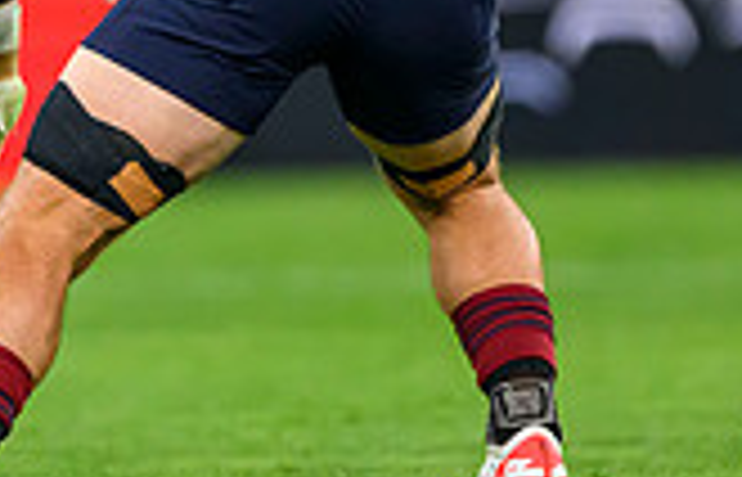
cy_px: 88
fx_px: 47734
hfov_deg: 0.9
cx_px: -258
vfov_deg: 0.6
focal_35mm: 2342
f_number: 4
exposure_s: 1/1250
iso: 3200
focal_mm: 560
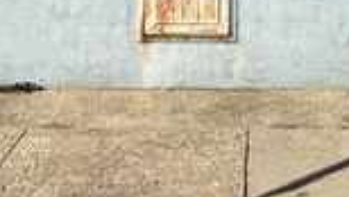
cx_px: 220
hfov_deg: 18.9
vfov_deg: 8.8
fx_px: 1047
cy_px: -400
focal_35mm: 113
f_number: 1.78
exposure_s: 1/5848
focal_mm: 6.86
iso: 80
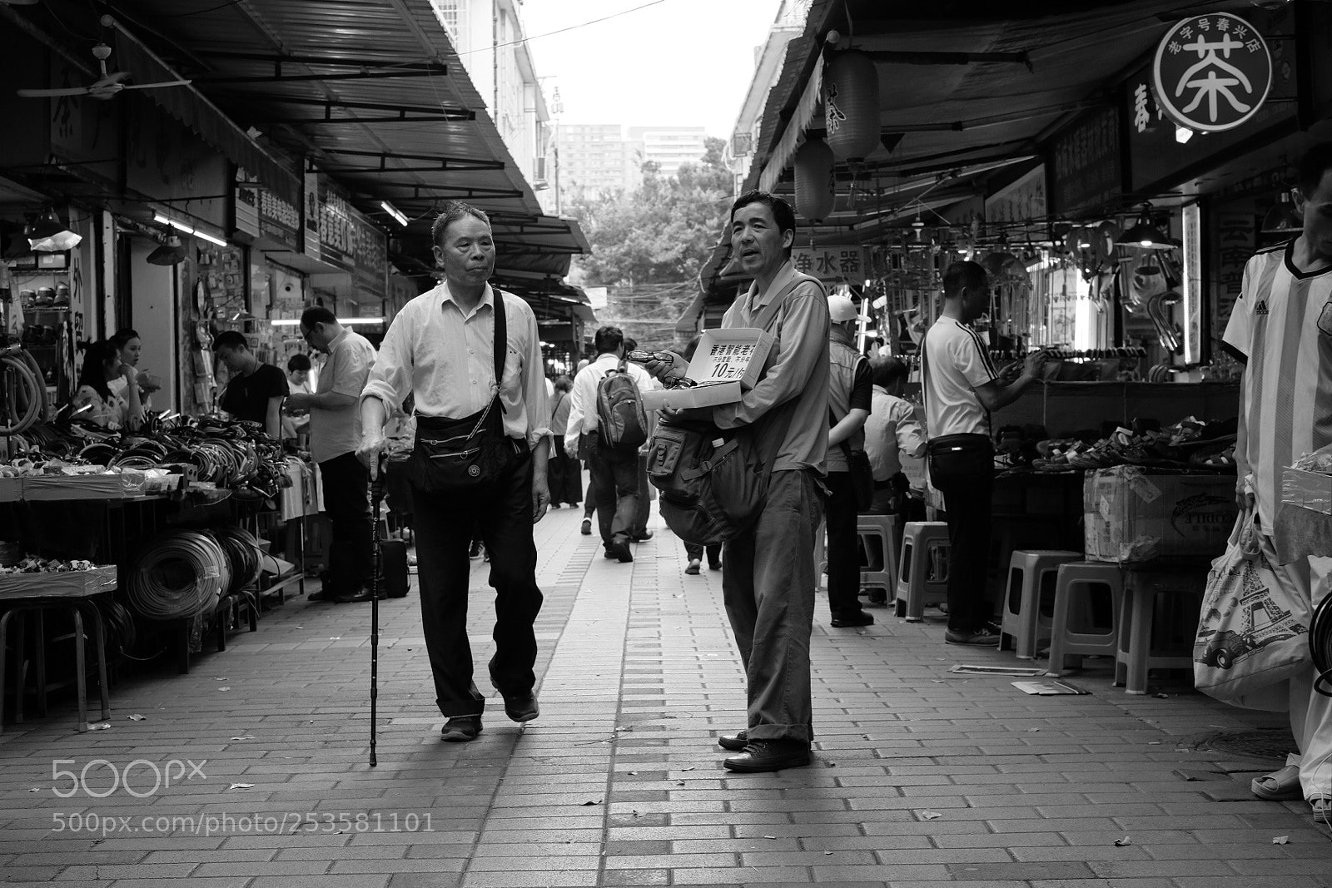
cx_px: 666
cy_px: 444
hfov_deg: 37.5
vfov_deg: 25.5
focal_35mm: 53
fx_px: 1961
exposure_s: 1/180
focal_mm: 35
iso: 800
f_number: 5
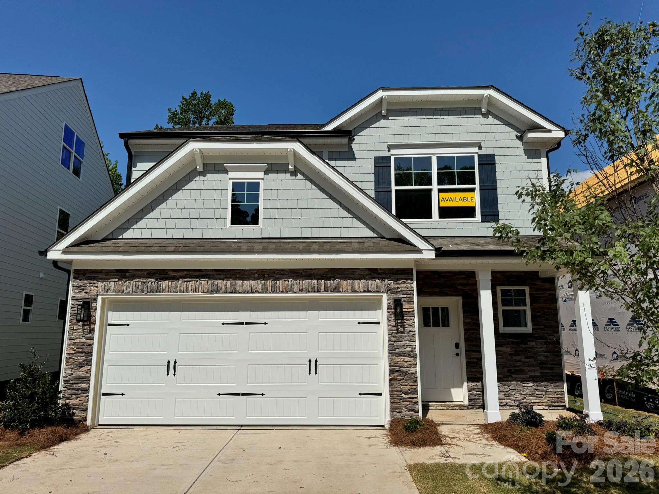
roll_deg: +0.4
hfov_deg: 71.6
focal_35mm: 24
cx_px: 330
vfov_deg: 56.8
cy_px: 247
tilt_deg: +10.4
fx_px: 457
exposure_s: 1/12346
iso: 80
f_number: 1.78
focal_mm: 6.76
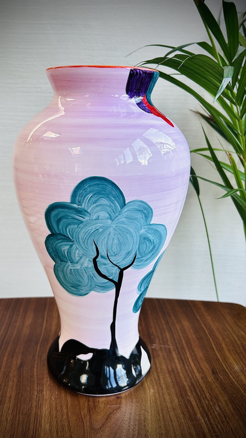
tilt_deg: -14.7
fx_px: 336
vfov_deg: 66.1
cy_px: 217
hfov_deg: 40.1
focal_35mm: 29
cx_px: 103
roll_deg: +1.4
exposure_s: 1/134
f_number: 1.5
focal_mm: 5.7
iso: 32
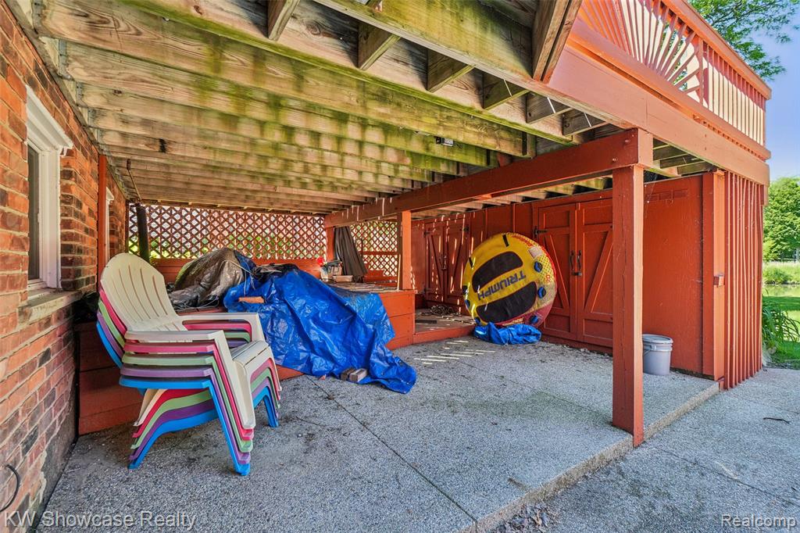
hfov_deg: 100.4
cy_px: 266
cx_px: 400
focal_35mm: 15
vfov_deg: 77.3
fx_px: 333
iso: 400
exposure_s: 1/30
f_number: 8
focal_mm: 10
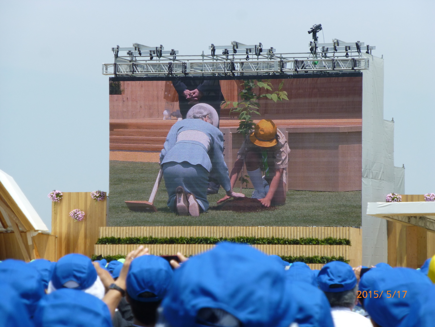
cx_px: 218
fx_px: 2689
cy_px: 164
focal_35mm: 214
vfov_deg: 6.9
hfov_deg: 9.2
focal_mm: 38.2
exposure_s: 1/500
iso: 100
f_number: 5.6
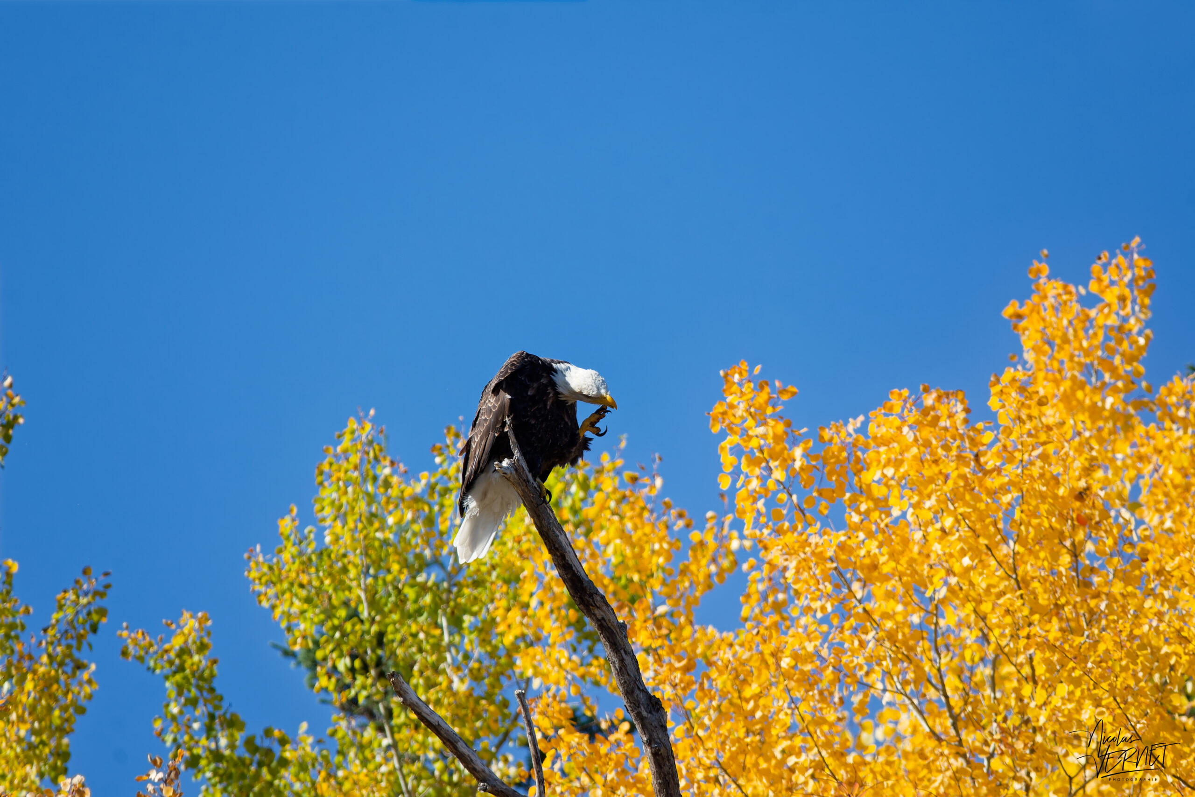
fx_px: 24895
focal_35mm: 750
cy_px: 398
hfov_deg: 2.7
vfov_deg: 1.8
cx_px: 598
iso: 360
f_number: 8
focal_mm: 500
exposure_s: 1/1000
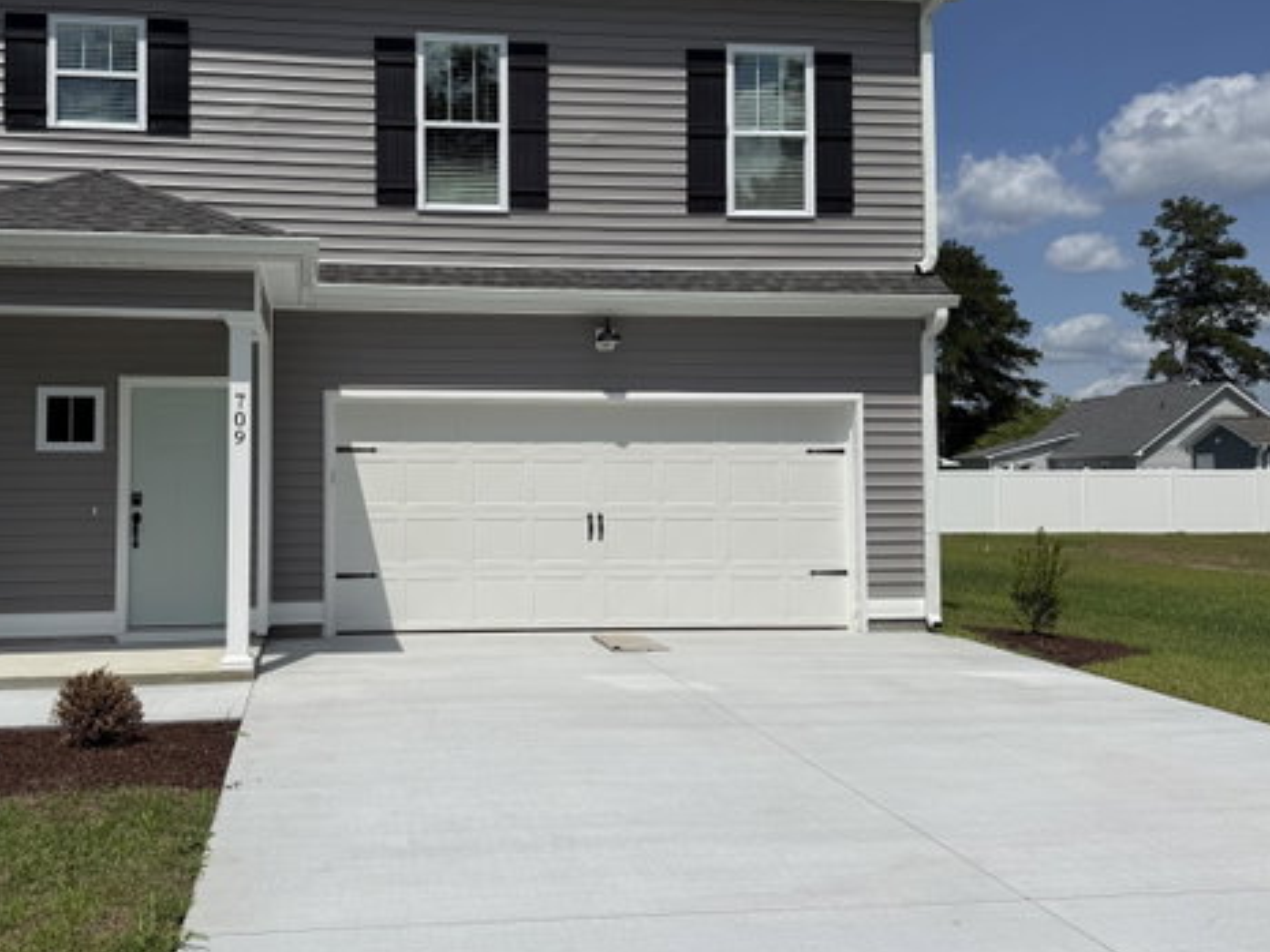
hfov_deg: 54.5
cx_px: 449
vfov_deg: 42.9
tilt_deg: +3.3
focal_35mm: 33
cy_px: 417
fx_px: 1211
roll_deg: +0.4
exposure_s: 1/14286
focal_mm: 6.76
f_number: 1.78
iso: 80
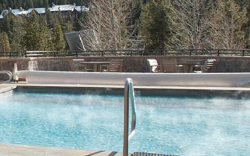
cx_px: -153
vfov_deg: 18.5
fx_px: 477
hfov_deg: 22.4
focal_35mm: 70
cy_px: 38
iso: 250
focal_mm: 17
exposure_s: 1/640
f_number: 8
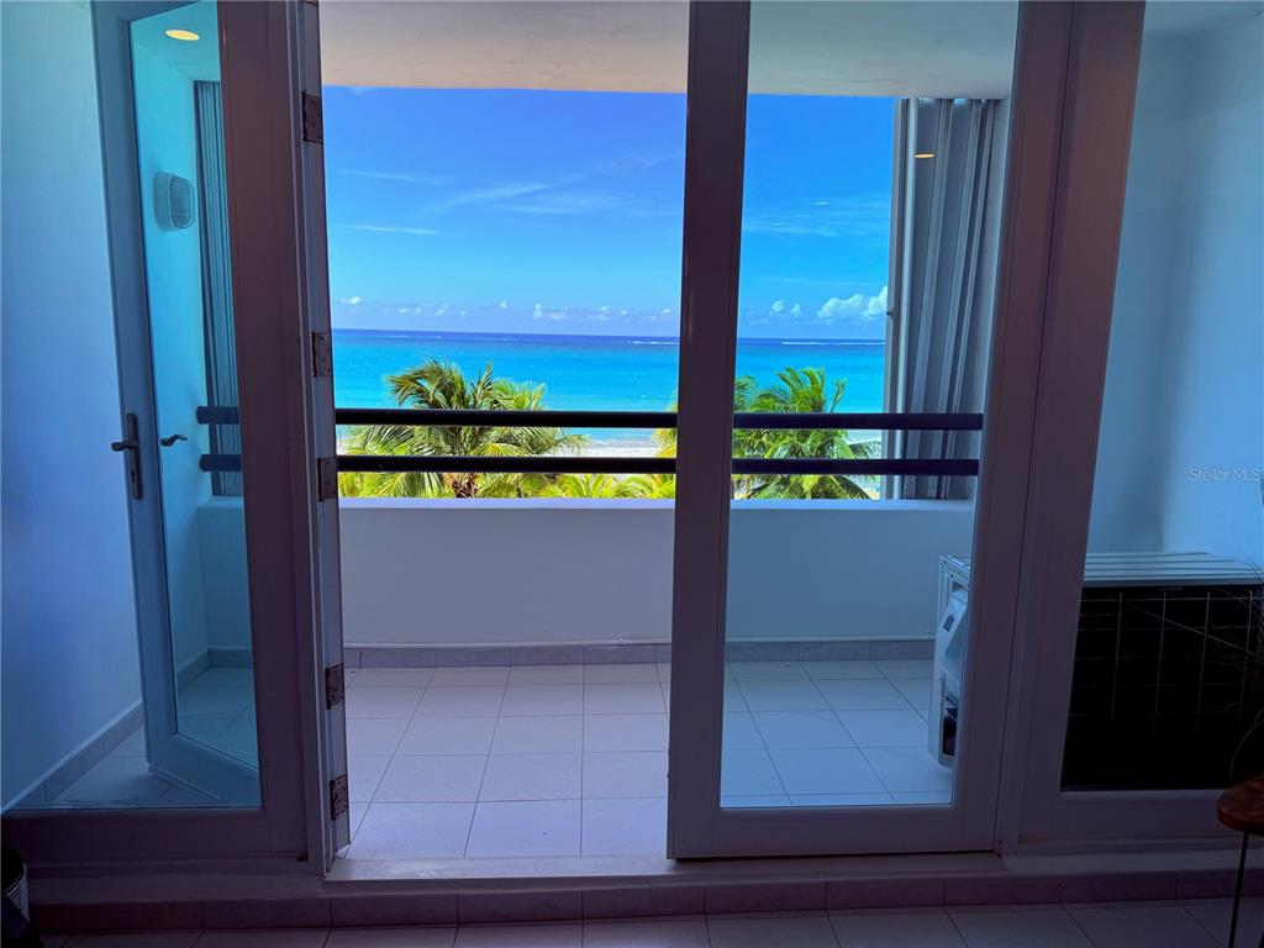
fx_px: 876
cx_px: 632
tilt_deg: -8.0
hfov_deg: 71.6
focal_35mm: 24
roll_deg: -1.4
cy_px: 474
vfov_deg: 56.8
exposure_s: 1/2169
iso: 80
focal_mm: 6.76
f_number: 1.78
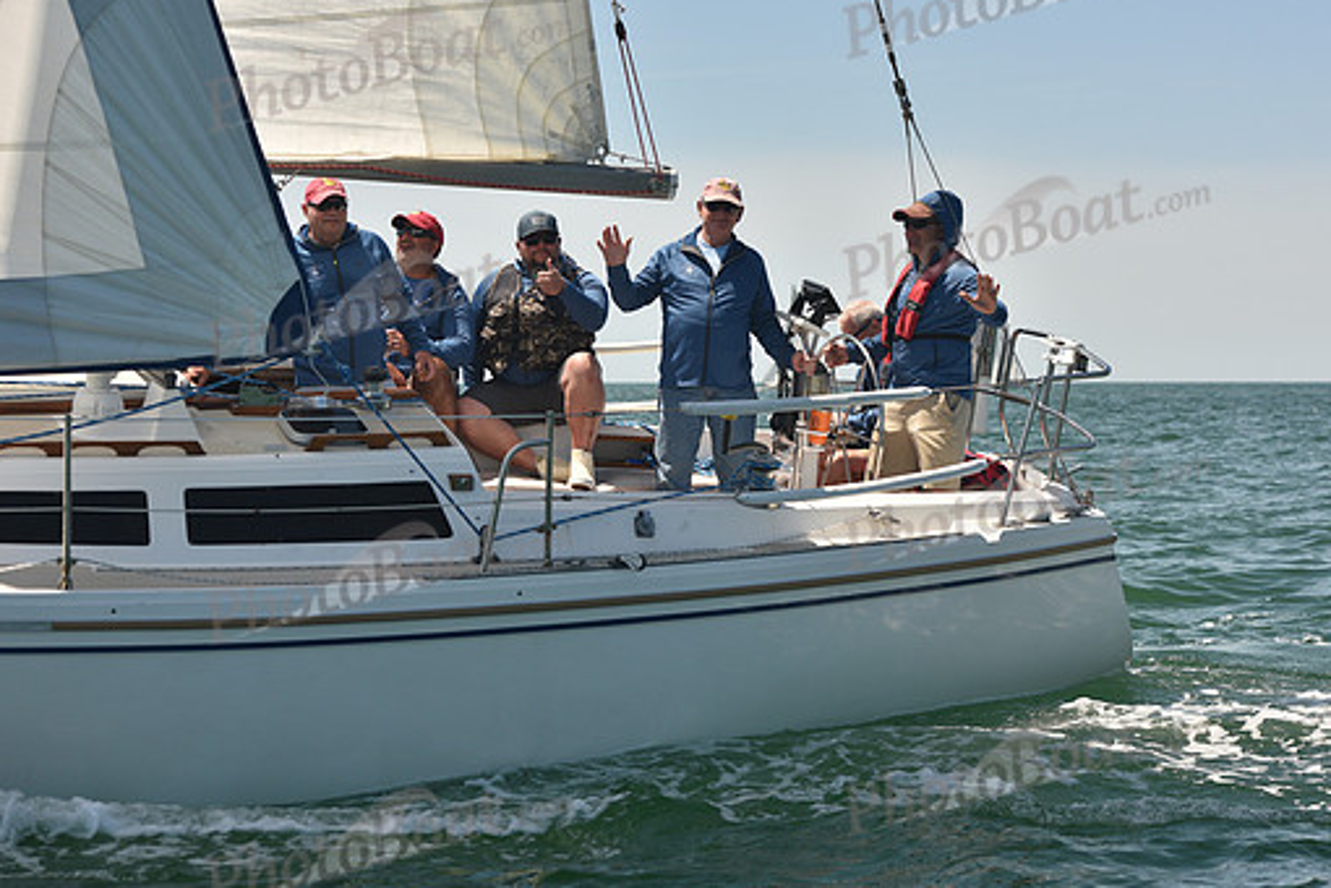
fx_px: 3364
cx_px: 710
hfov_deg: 22.4
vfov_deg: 15.0
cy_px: 404
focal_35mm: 91
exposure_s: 1/800
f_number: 5
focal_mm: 80
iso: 250
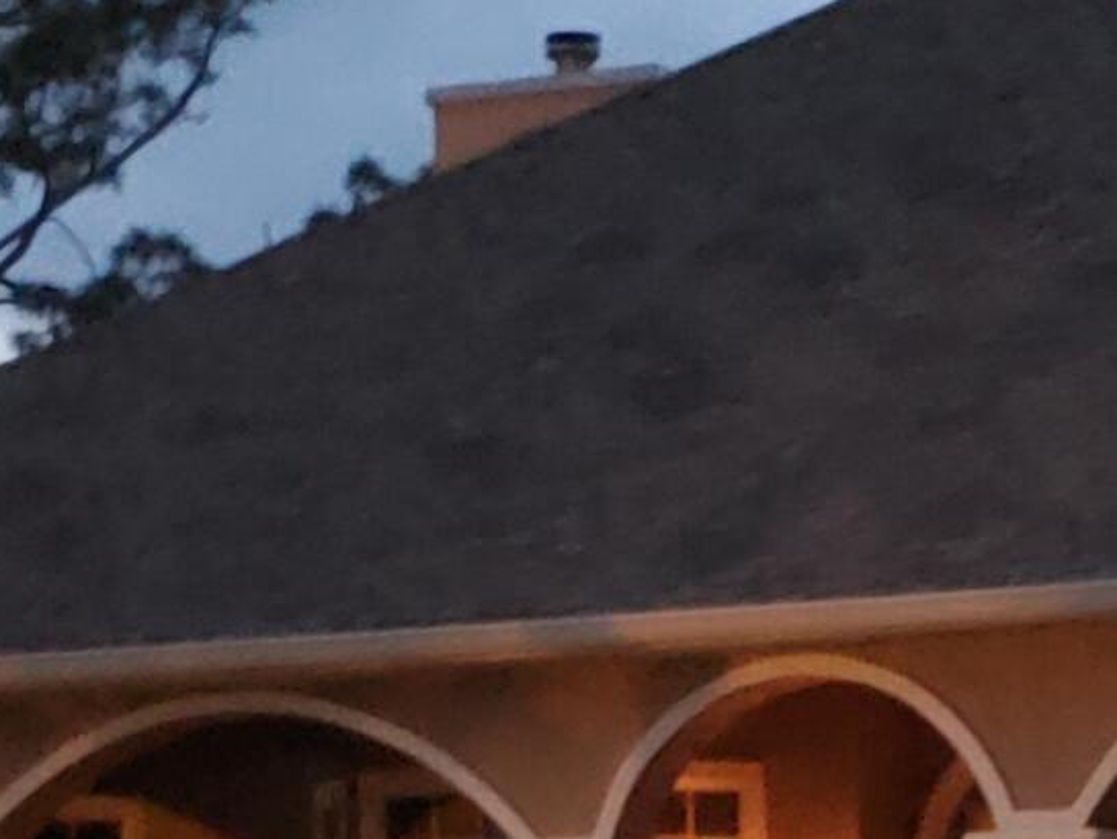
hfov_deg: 13.7
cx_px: 965
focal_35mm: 143
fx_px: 4615
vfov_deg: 10.0
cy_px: 1319
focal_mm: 4.3
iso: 1250
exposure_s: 1/5
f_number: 1.5
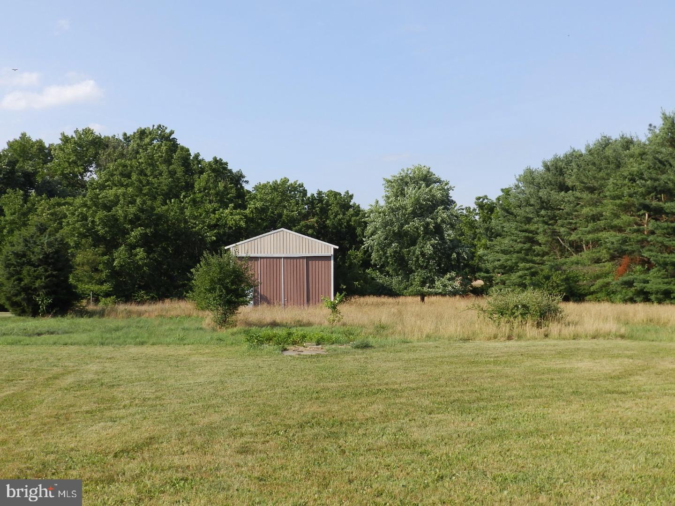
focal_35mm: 38
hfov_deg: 49.0
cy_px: 253
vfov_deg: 37.7
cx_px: 338
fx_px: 741
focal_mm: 6.8
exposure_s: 1/400
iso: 80
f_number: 4.5
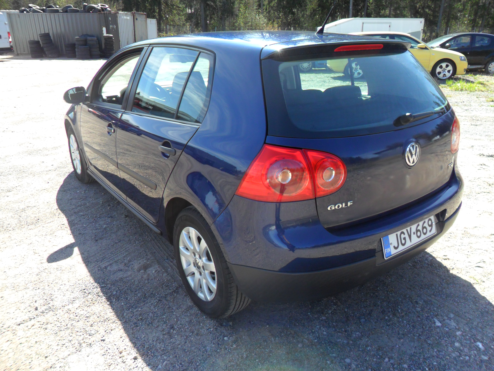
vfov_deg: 51.4
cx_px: 247
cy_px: 186
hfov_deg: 65.3
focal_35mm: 27
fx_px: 385
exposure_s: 1/250
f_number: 3.5
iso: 80
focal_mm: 4.9
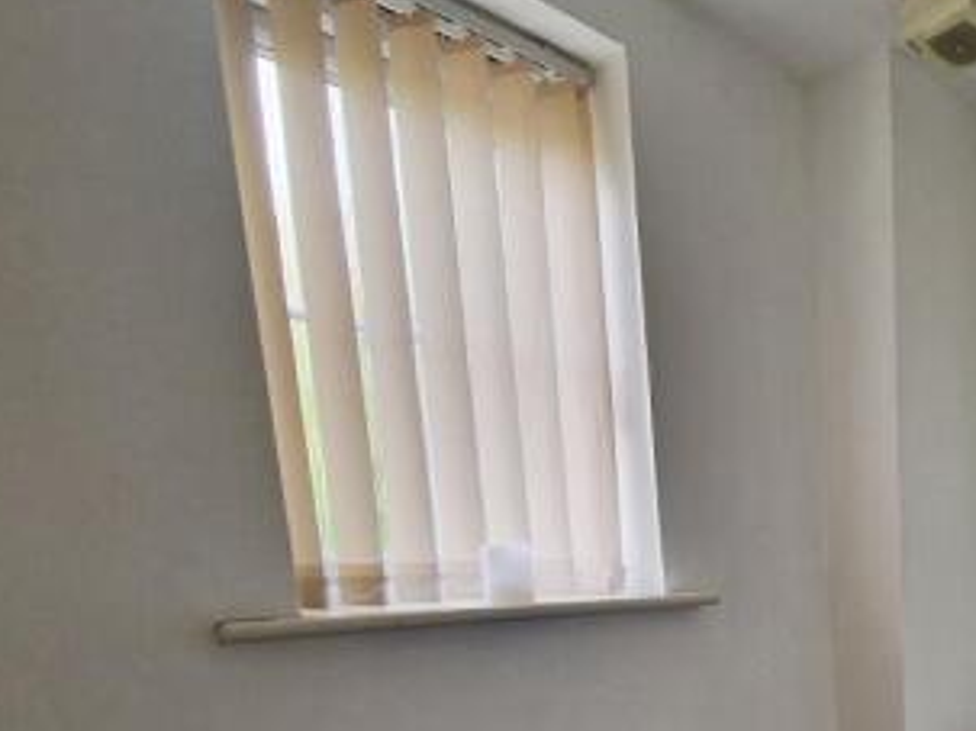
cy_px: 662
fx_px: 705
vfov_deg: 48.8
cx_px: 916
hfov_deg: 57.3
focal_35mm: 25
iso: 160
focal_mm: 2.2
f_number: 2.2
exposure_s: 1/50
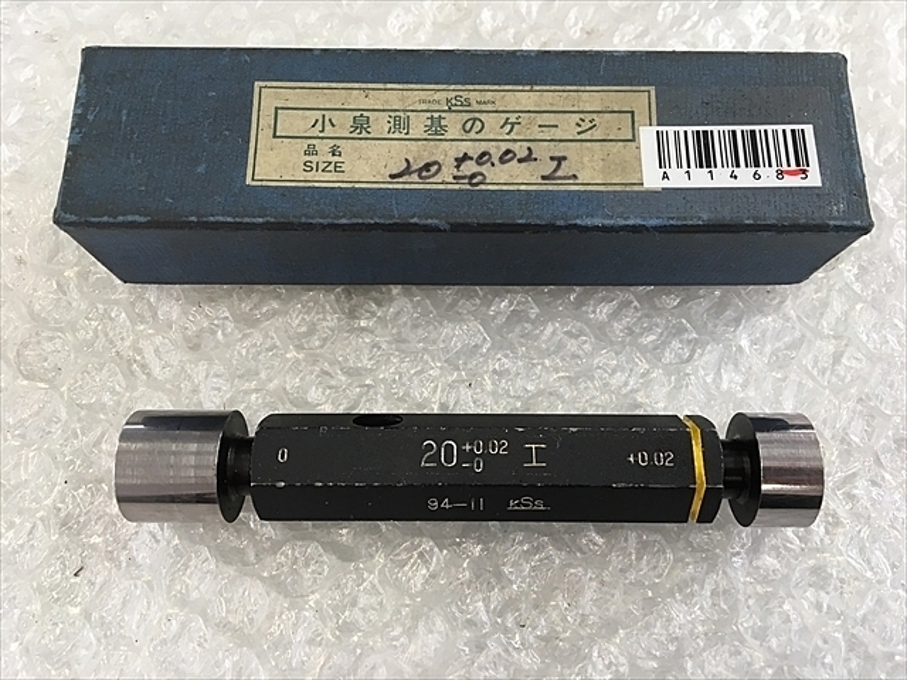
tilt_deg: -69.8
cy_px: 340
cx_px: 454
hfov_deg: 61.7
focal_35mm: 29
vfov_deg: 48.2
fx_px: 760
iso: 25
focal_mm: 4.15
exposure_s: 1/30
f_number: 2.2
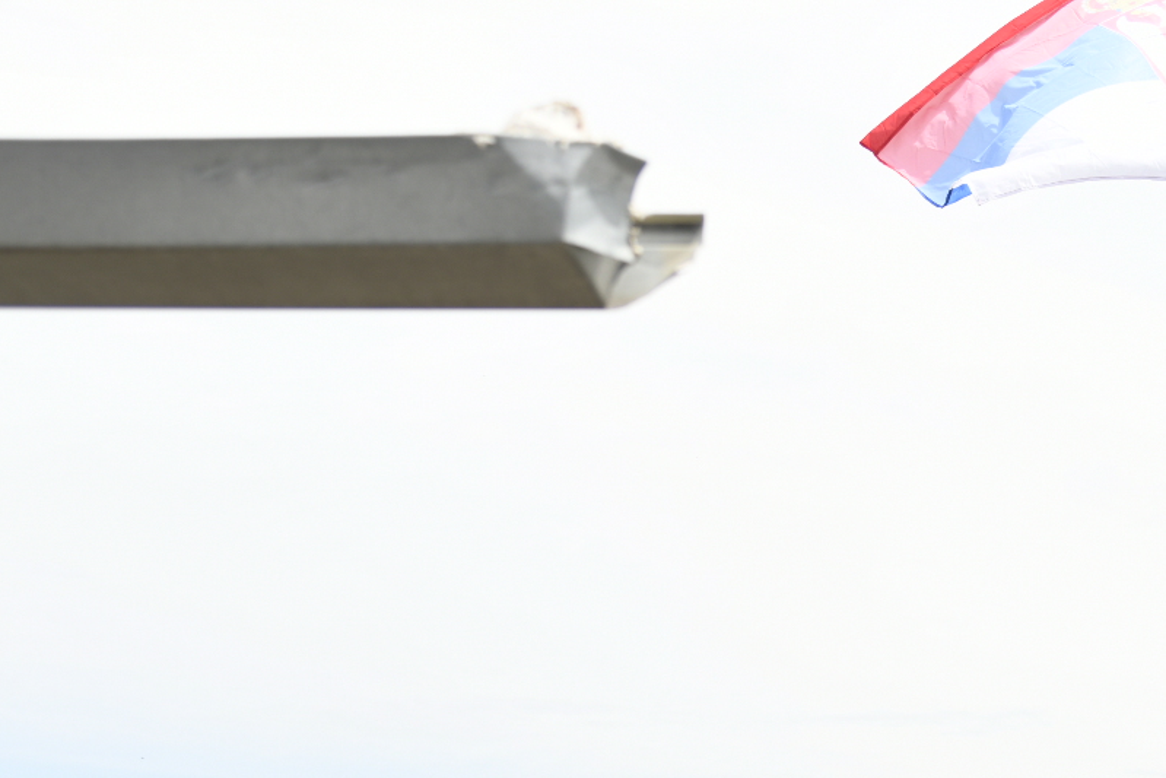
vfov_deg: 17.6
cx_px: 965
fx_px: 2494
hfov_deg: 25.8
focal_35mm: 77
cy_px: 587
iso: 200
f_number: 4
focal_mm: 38
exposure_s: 1/1250
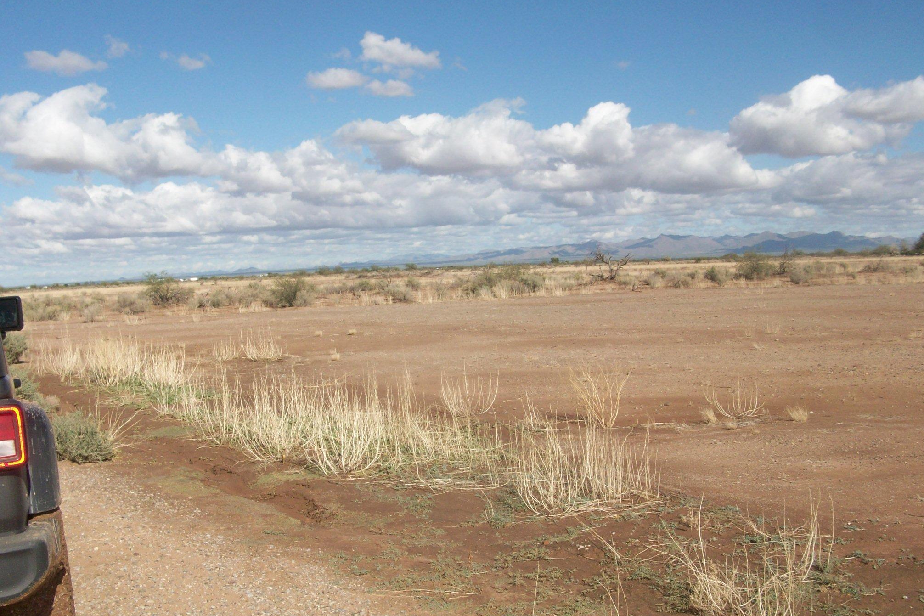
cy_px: 318
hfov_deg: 53.1
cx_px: 463
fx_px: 924
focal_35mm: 36
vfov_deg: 36.9
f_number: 5.5
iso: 64
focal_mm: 5.7
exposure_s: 1/502
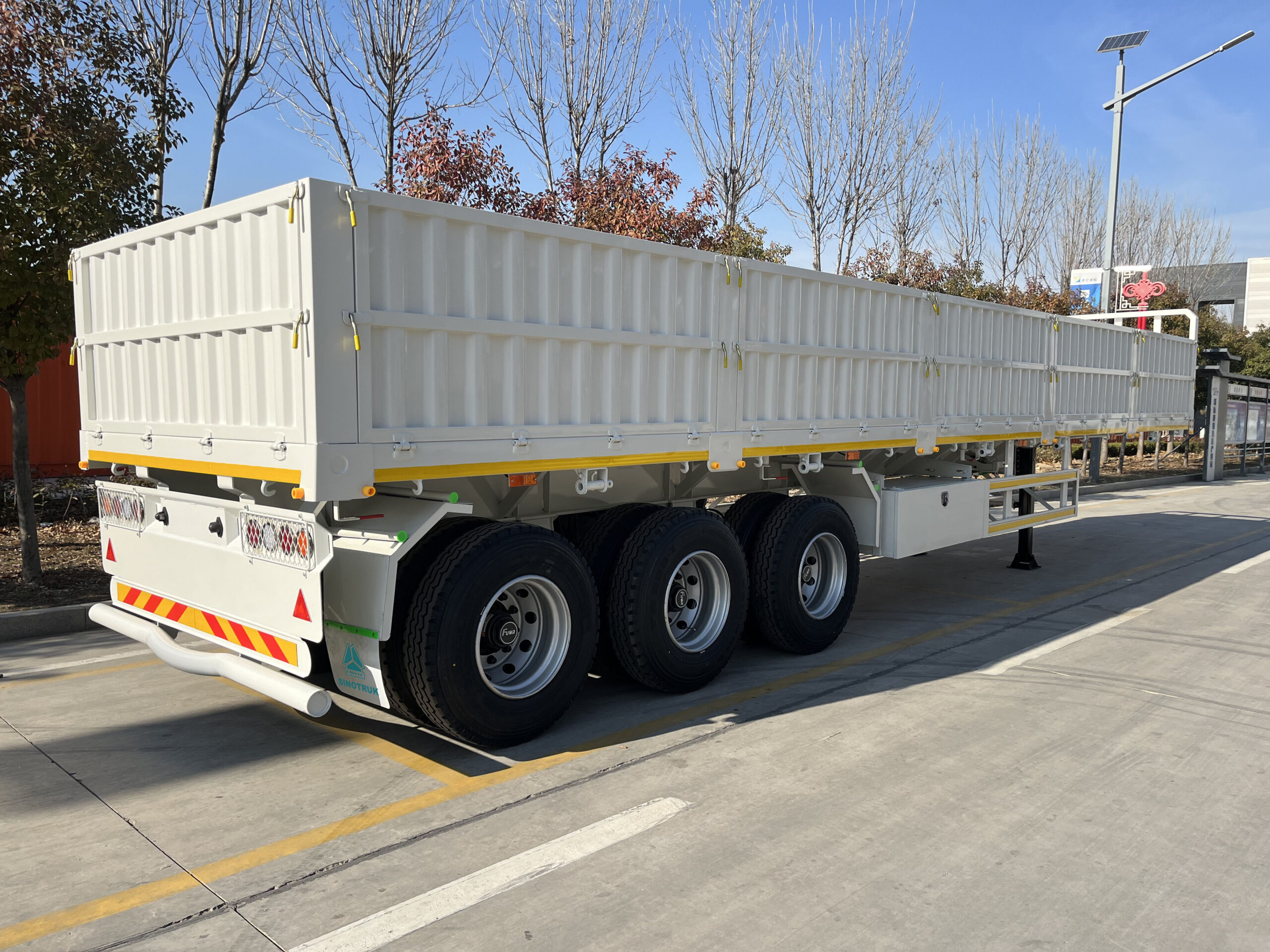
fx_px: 954
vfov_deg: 53.1
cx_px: 635
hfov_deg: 67.3
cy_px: 476
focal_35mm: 26
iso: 50
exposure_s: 1/3876
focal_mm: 5.1
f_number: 1.6
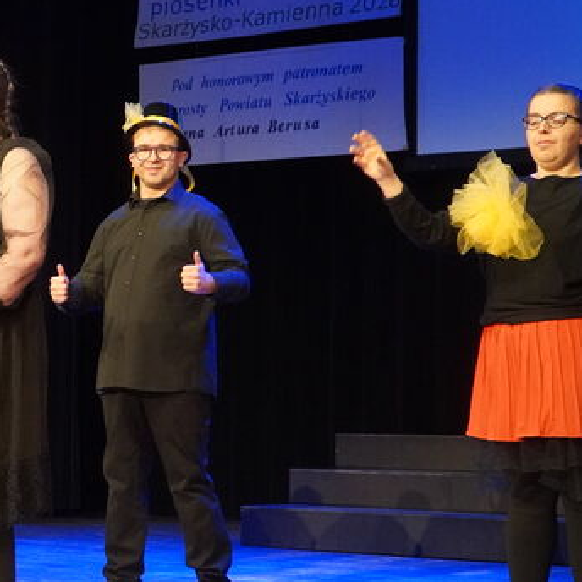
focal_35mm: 86
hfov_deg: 19.9
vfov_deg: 20.1
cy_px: 216
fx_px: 1636
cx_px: 78
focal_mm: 29
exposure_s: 1/160
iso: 4000
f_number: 4
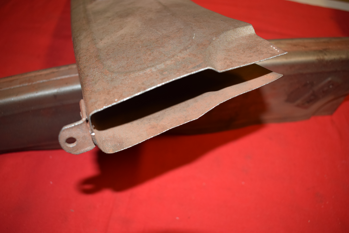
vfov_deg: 43.6
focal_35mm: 30
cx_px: 174
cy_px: 116
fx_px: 291
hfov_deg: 61.9
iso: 640
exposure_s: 1/125
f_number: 5
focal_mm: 20
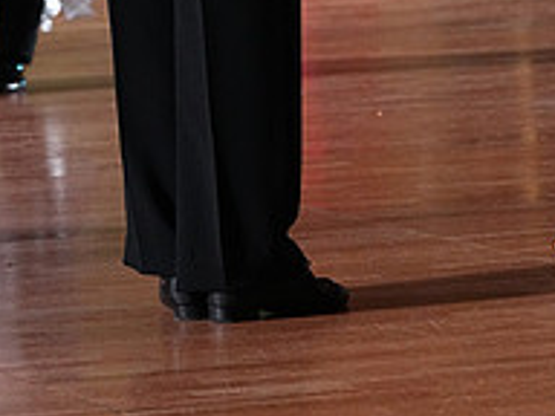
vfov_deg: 4.2
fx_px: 5644
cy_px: -292
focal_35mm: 352
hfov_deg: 5.6
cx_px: 478
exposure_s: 1/400
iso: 6400
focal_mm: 121
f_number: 5
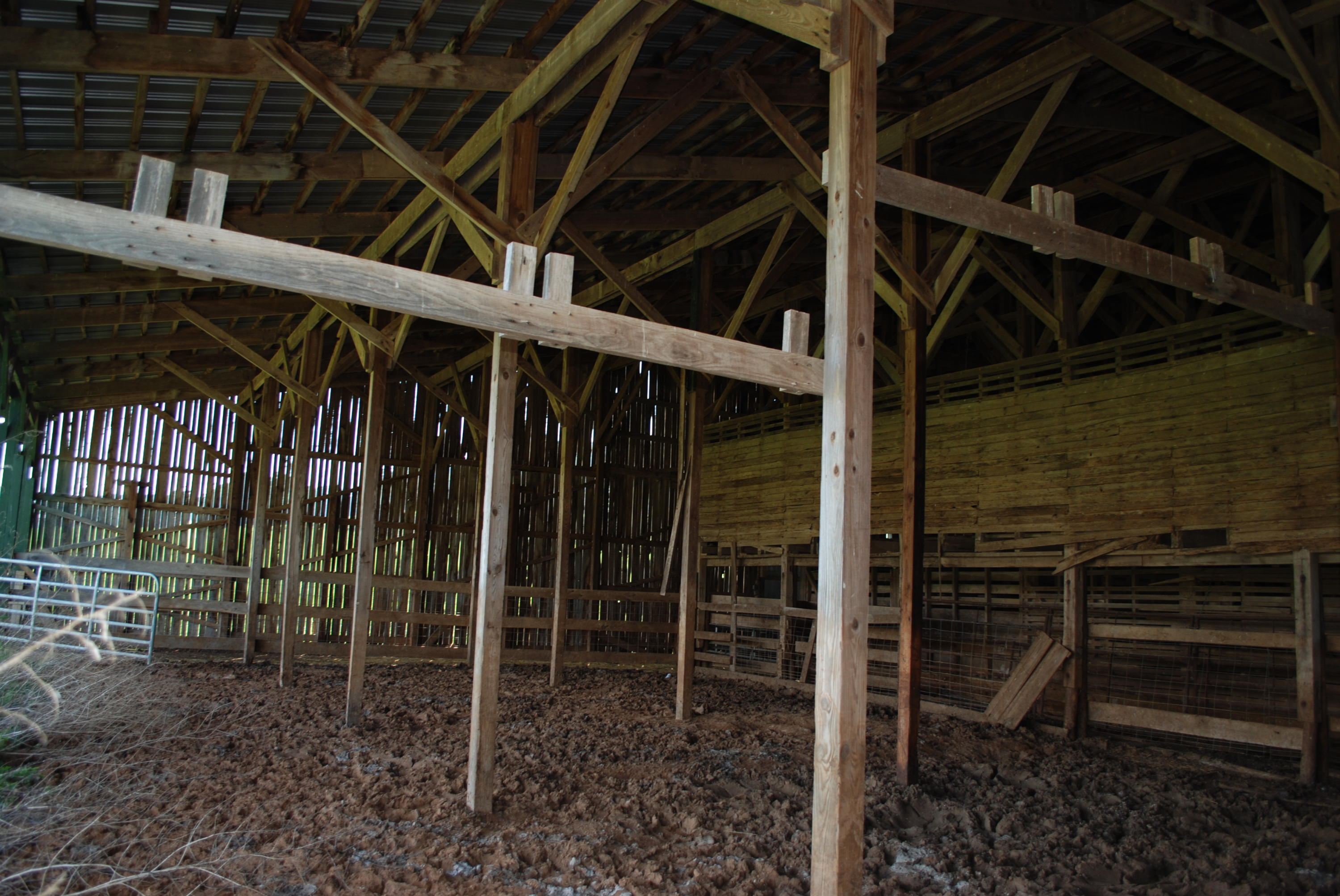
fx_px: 1006
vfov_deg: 48.0
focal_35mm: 27
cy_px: 448
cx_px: 670
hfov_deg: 67.3
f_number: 3.5
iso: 100
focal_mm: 18
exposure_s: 1/60
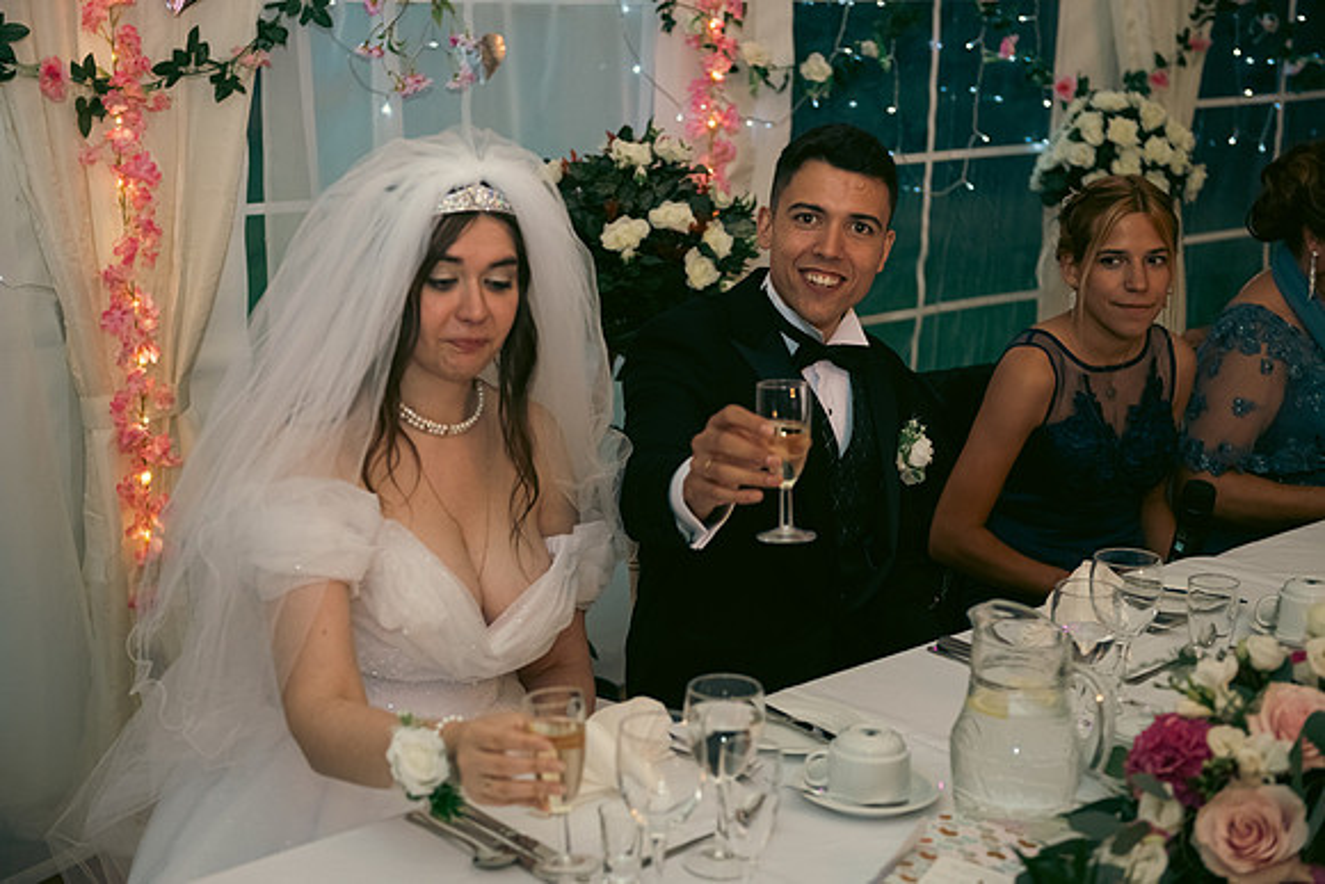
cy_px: 442
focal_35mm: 56
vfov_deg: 24.2
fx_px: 2061
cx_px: 662
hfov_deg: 35.6
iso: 800
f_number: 3.5
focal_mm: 56
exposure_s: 1/160
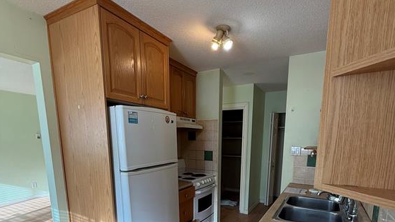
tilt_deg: -9.3
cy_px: 178
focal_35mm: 21
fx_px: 220
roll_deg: -0.8
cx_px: 201
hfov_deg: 83.8
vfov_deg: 50.3
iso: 80
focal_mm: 2.22
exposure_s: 1/120
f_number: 2.2
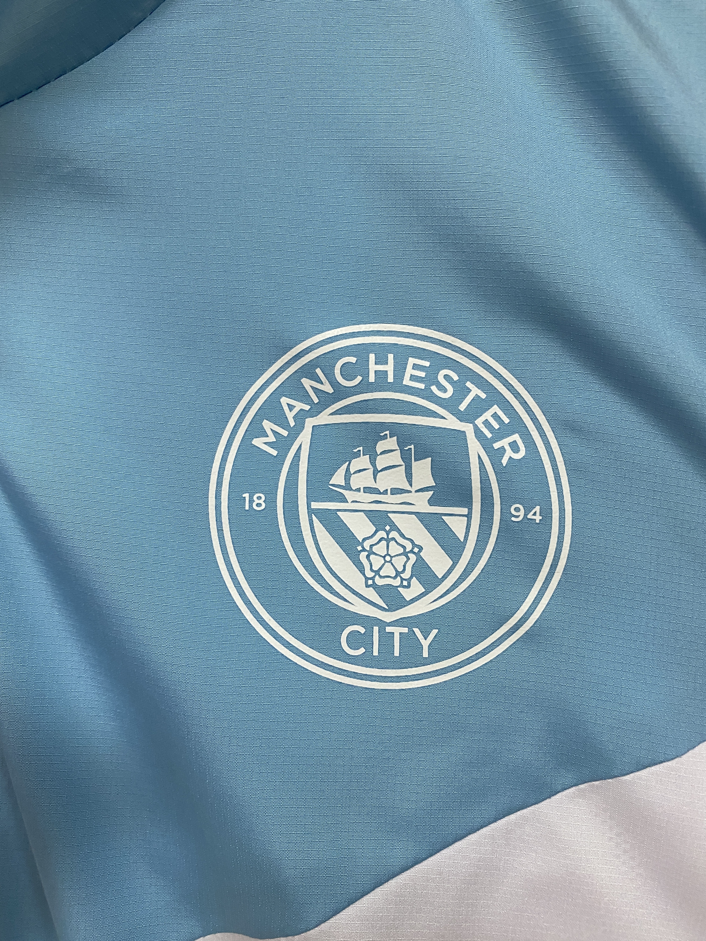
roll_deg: -3.5
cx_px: 353
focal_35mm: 26
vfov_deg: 67.3
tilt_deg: -2.2
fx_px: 707
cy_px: 470
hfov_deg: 53.1
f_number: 1.8
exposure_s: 1/50
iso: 160
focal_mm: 4.25
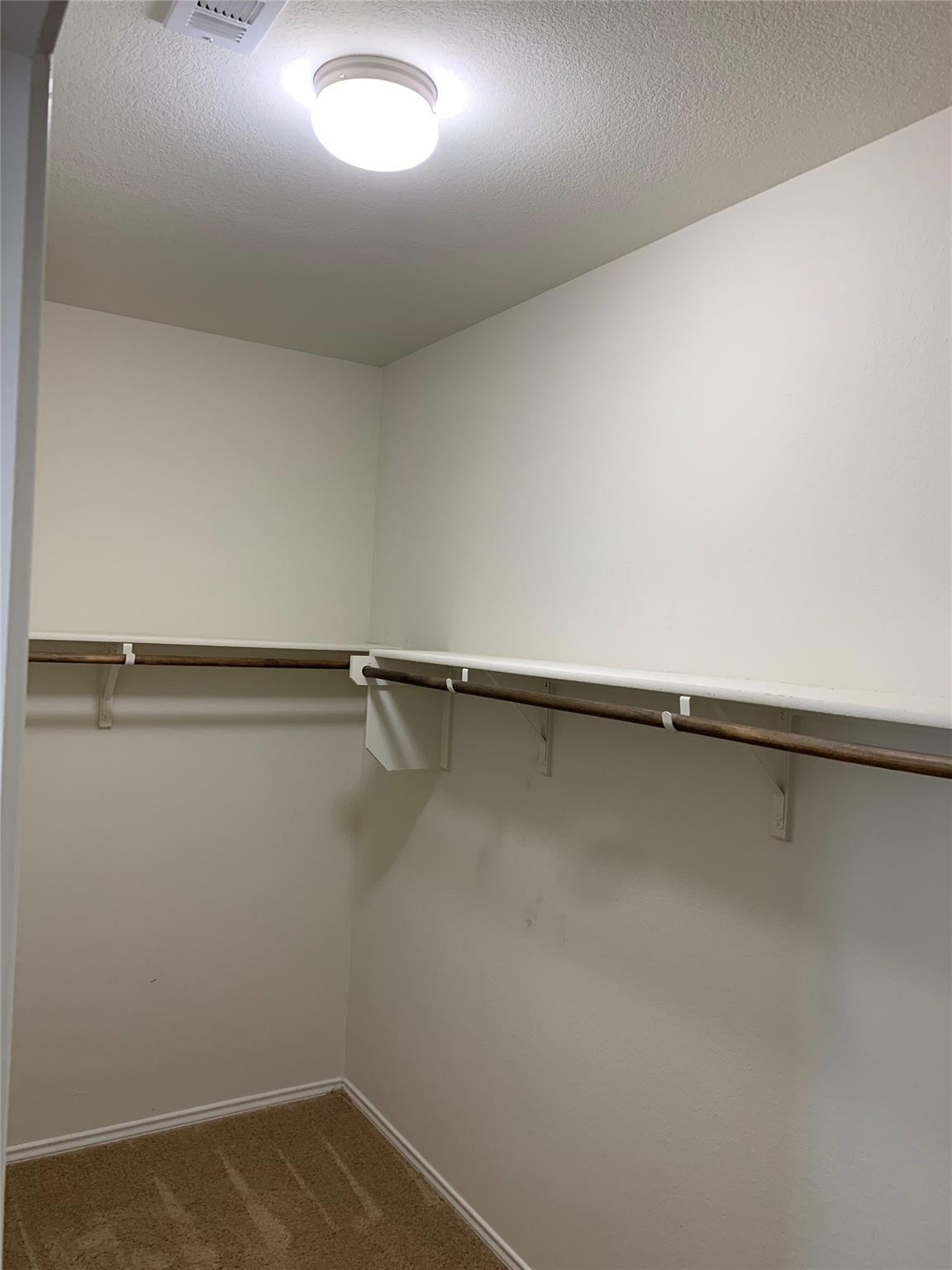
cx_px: 476
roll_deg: -3.4
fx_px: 953
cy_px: 635
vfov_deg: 67.3
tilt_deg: +0.6
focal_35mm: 26
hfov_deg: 53.1
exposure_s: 1/60
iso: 80
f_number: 1.8
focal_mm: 4.25
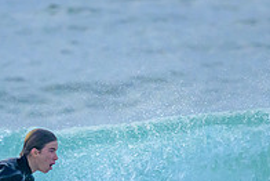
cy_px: 177
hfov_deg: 0.7
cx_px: 21
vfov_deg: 0.5
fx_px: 22456
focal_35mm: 2992
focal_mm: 800
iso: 2500
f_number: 6.3
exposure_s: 1/2000
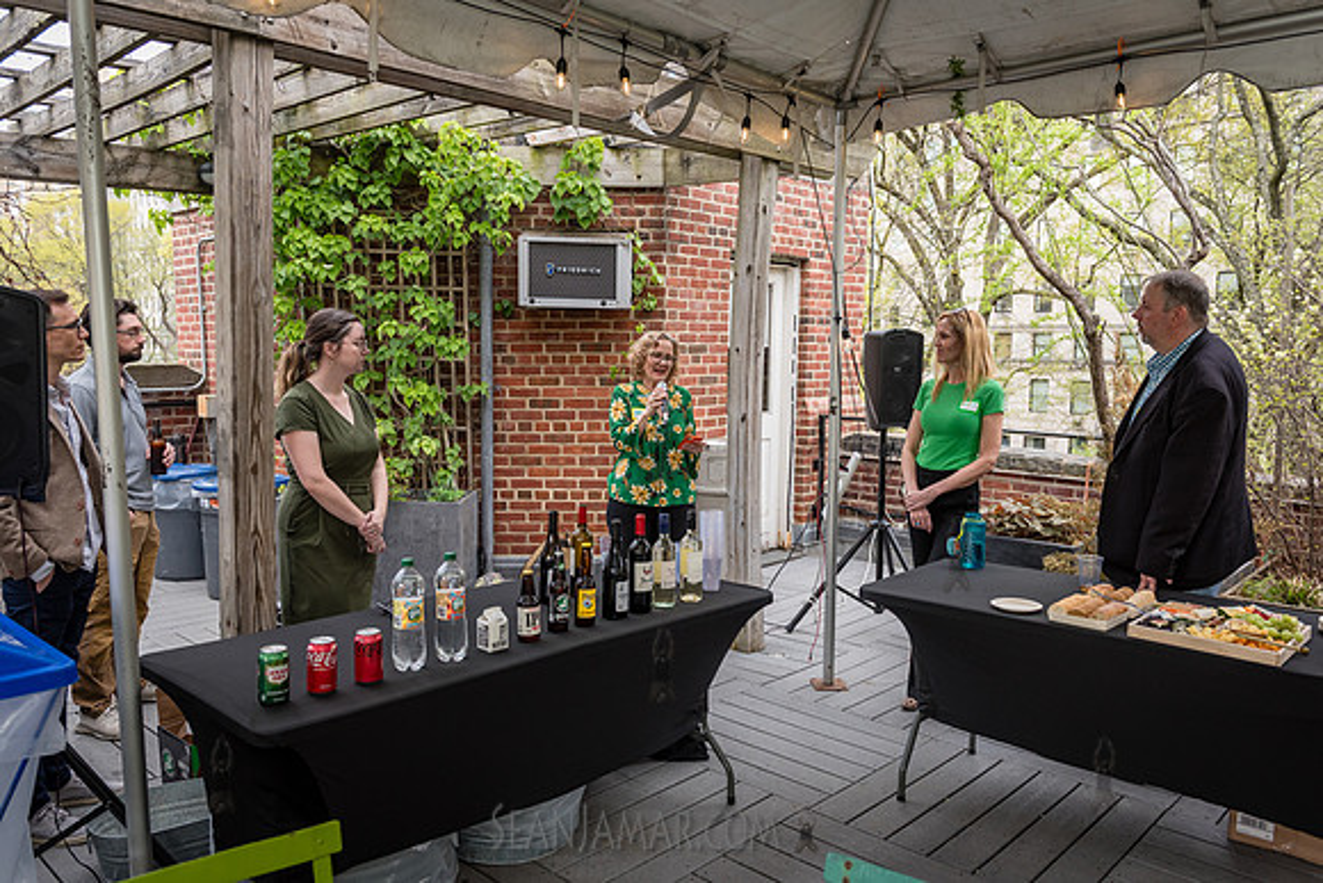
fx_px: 992
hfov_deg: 67.4
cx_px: 662
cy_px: 442
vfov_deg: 48.0
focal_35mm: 27
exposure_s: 1/200
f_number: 4
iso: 640
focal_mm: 27
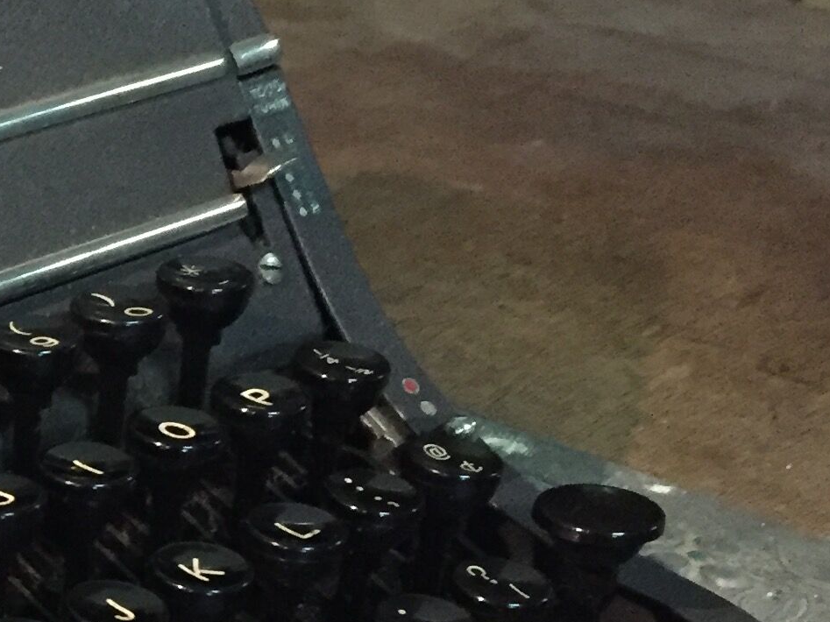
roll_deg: -1.4
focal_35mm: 100
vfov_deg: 14.6
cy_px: 551
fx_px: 2397
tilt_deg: -28.6
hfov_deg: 17.1
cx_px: -525
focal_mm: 4.15
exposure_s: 1/17
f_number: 2.2
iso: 320
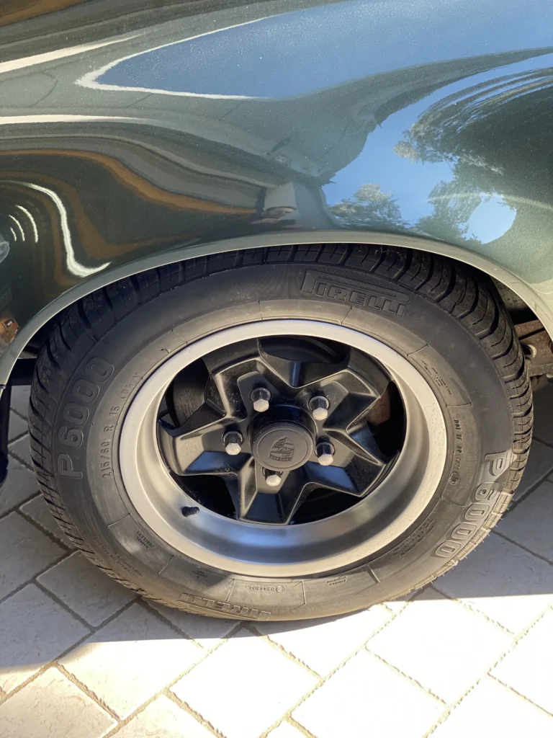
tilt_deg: -36.3
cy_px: 369
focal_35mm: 52
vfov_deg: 36.8
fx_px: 1108
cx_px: 276
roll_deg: +5.3
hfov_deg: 28.0
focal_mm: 6
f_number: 2
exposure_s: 1/122
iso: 40
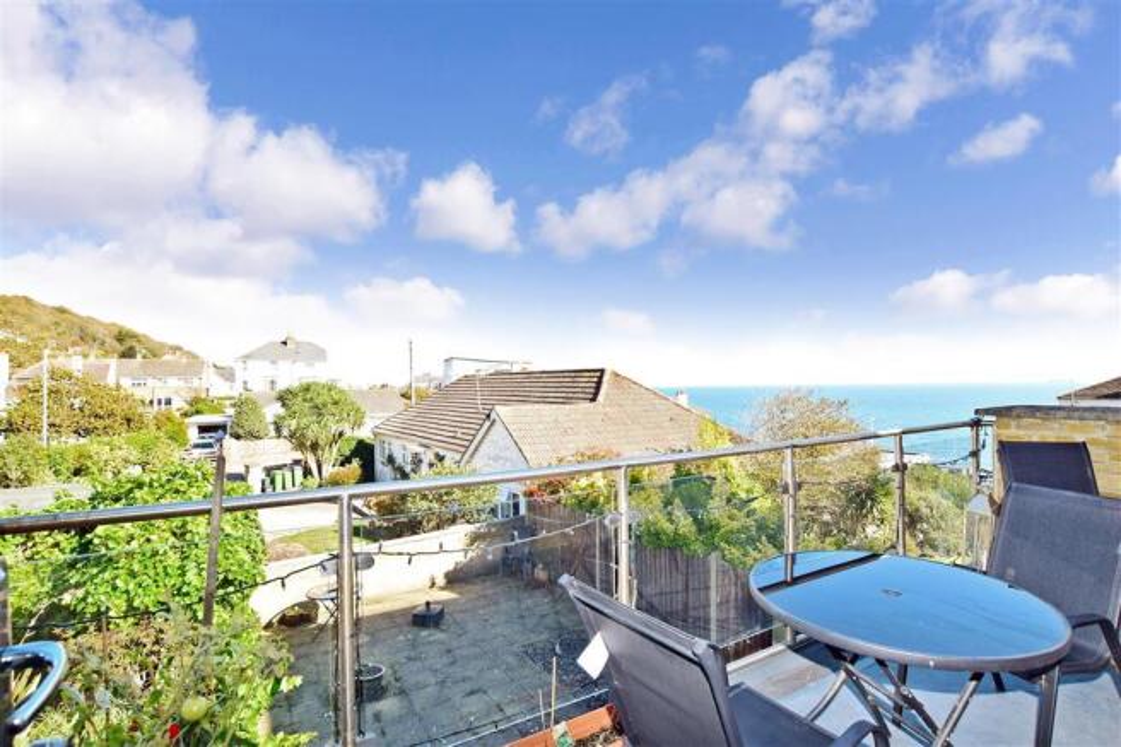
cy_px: 374
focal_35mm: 15
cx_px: 560
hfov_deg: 100.4
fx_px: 467
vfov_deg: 77.3
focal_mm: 10
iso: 200
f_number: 9
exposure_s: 1/200
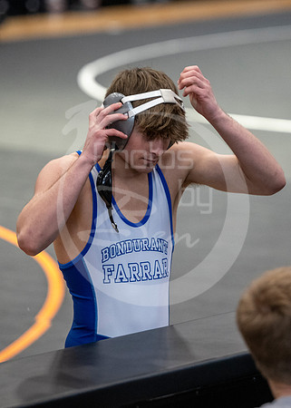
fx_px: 2622
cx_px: 158
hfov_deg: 6.4
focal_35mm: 226
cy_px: 185
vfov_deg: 8.9
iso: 3200
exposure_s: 1/1000
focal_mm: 140
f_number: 2.8
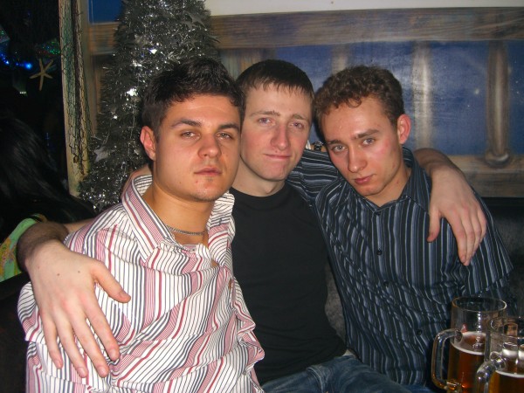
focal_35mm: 38
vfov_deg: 37.7
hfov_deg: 49.0
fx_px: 575
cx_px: 262
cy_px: 196
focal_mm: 7.9
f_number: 2.8
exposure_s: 1/60
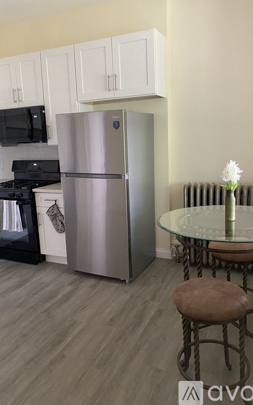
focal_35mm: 28
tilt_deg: -10.9
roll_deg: +2.4
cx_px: 124
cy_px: 200
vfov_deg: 66.5
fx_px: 309
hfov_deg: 44.5
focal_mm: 4.25
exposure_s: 1/40
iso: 400
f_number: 1.8
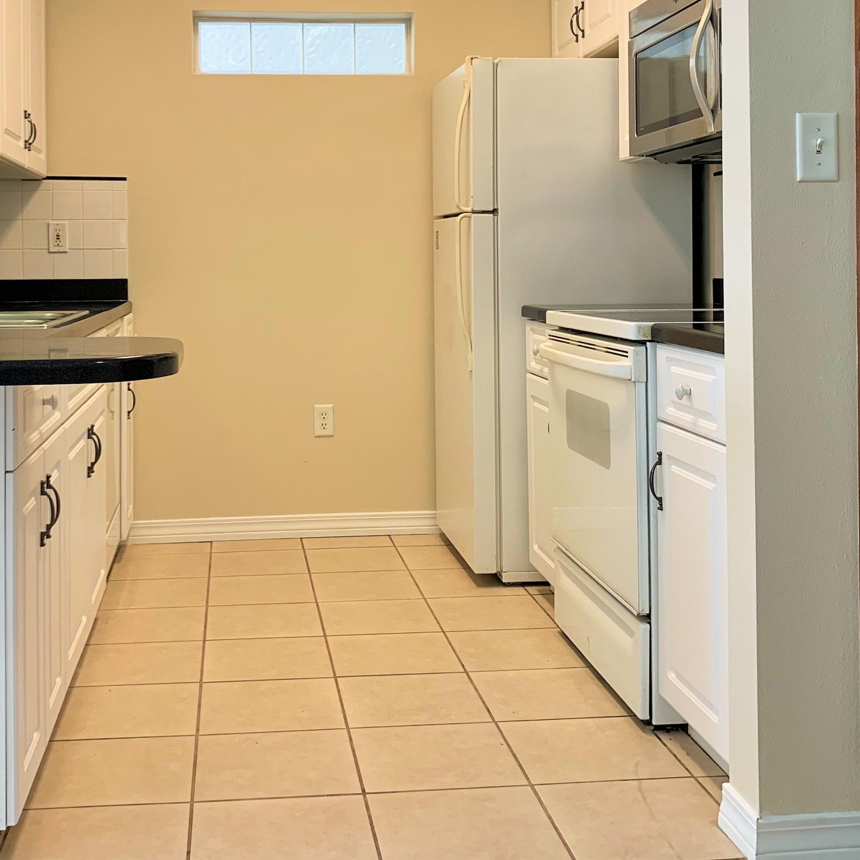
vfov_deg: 39.5
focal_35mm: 42
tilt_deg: -0.5
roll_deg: +0.5
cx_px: 358
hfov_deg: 39.9
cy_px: 275
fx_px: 1181
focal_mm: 4.25
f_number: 1.8
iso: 80
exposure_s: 1/60
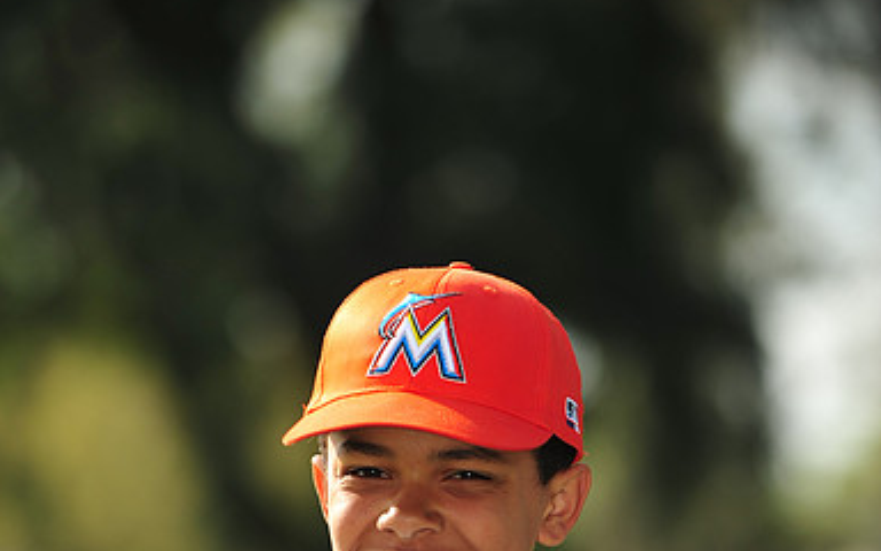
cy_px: 650
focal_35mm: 308
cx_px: 440
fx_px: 7395
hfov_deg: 6.8
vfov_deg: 4.3
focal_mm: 200
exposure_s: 1/800
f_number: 4.5
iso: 200
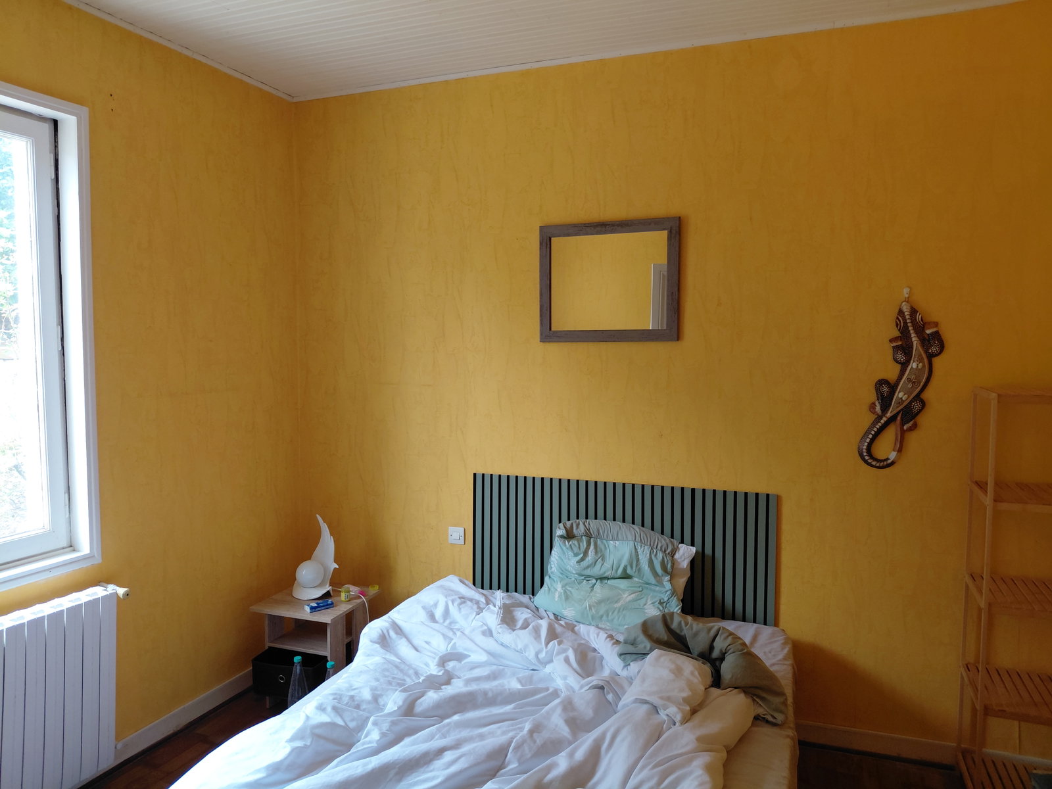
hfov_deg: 69.4
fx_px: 760
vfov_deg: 54.9
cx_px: 526
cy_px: 394
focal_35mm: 25
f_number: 1.8
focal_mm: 4.69
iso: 200
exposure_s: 1/60
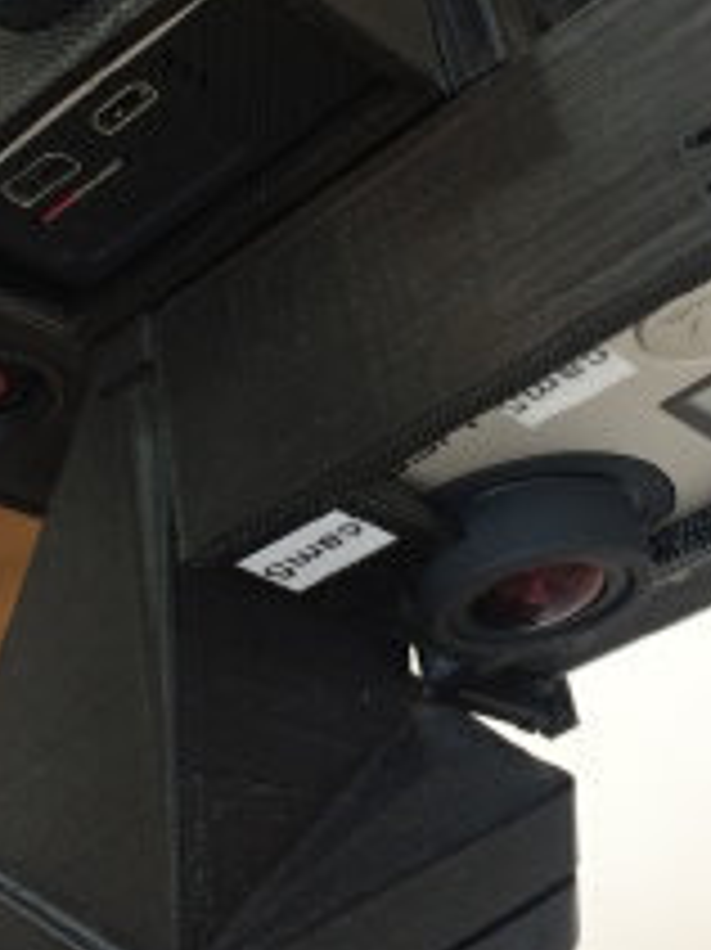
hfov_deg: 26.5
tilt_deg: -11.0
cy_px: 351
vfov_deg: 34.8
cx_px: 378
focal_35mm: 55
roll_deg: +1.9
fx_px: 1508
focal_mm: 4.15
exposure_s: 1/33
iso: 40
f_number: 2.2
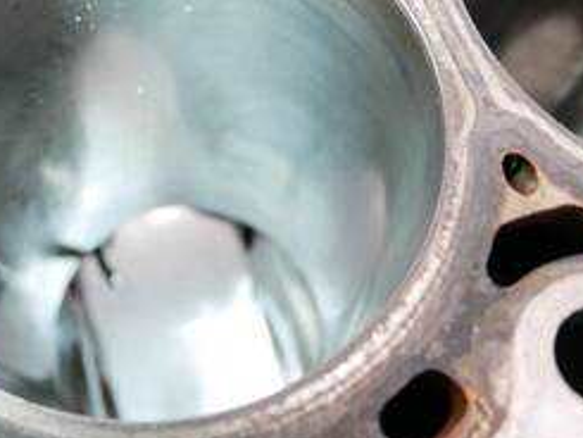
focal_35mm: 47
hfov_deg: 38.9
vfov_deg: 30.9
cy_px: 195
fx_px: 792
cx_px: 119
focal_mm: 12
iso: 3200
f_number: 3.5
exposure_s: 1/60
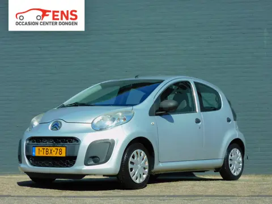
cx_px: 136
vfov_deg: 17.4
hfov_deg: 23.0
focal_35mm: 85
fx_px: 668
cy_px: 102
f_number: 4.5
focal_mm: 15.2
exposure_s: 1/800
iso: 125
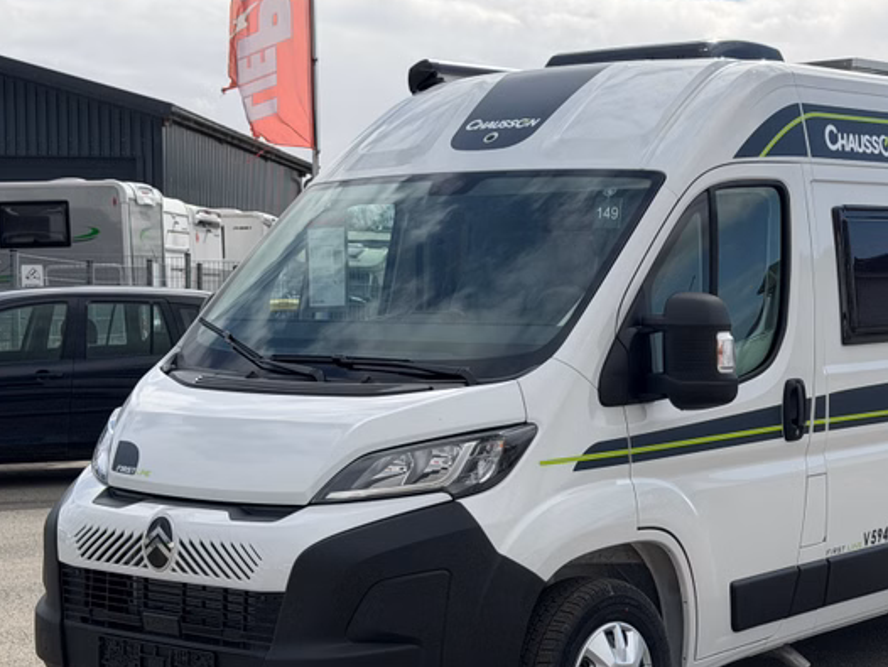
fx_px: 1874
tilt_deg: -2.3
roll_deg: -0.1
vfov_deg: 20.2
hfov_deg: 26.4
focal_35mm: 73
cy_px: 400
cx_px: 628
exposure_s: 1/8772
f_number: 1.78
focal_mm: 6.76
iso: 100
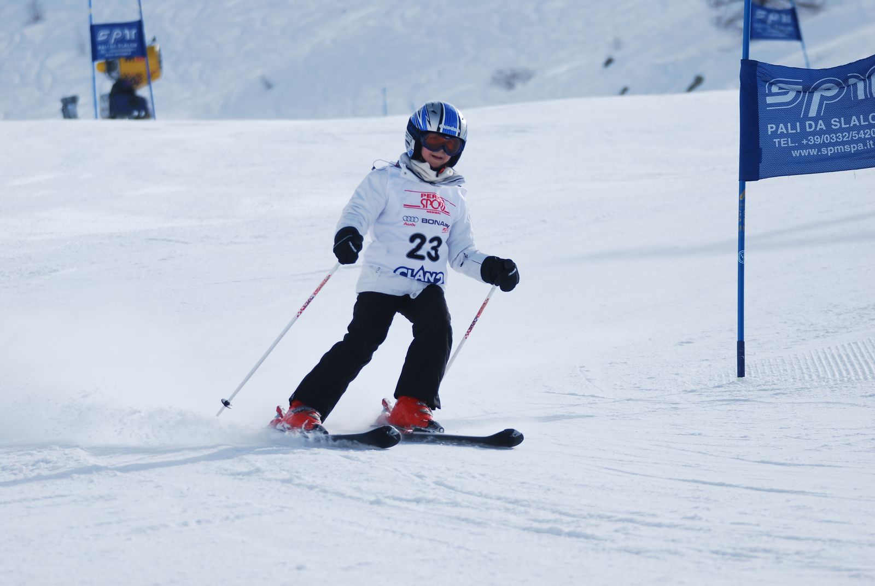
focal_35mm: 225
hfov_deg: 9.1
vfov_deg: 6.1
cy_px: 293
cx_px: 438
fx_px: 5475
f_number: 5
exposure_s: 1/1000
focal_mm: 150
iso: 100
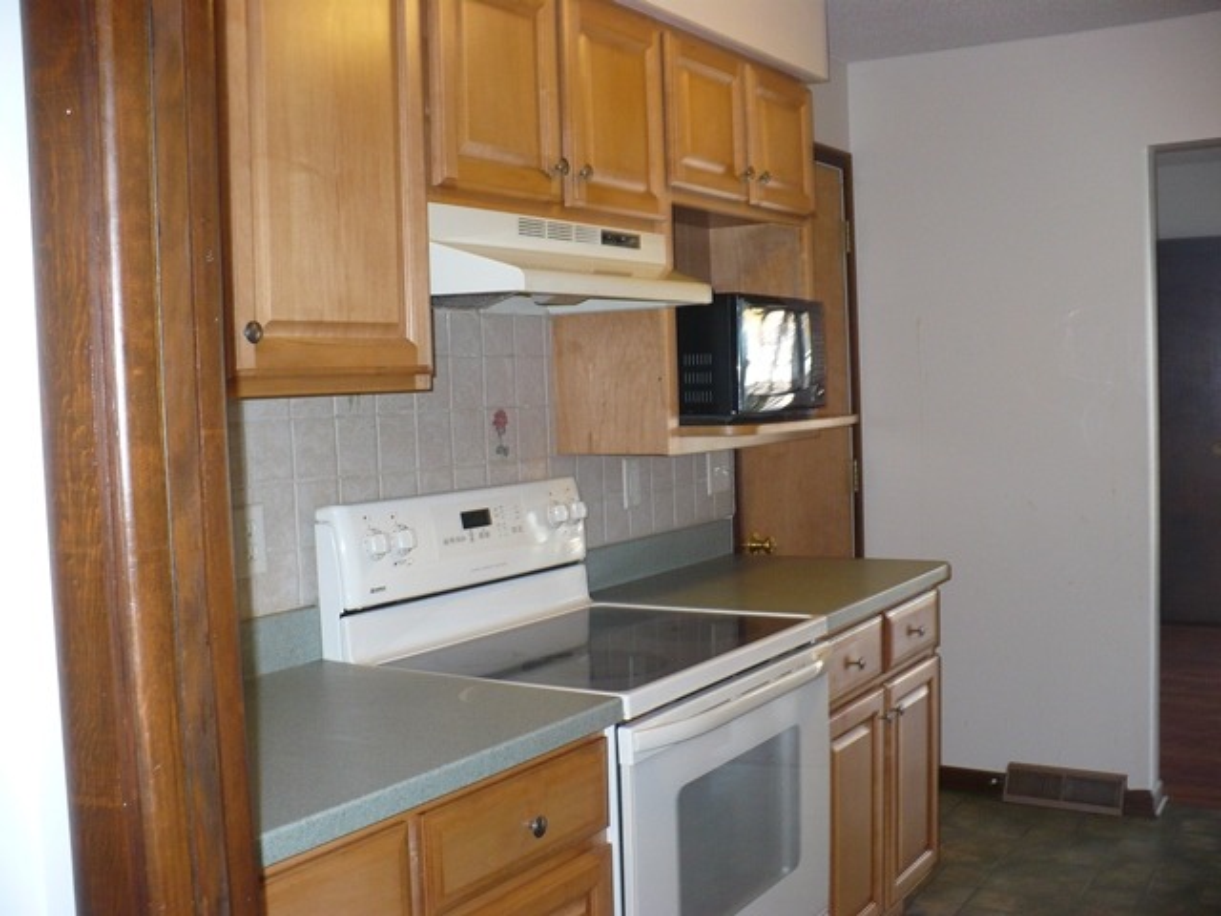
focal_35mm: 37
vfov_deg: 38.7
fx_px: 1305
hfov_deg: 50.1
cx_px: 610
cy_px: 458
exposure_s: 1/30
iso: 160
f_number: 2.8
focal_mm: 6.1
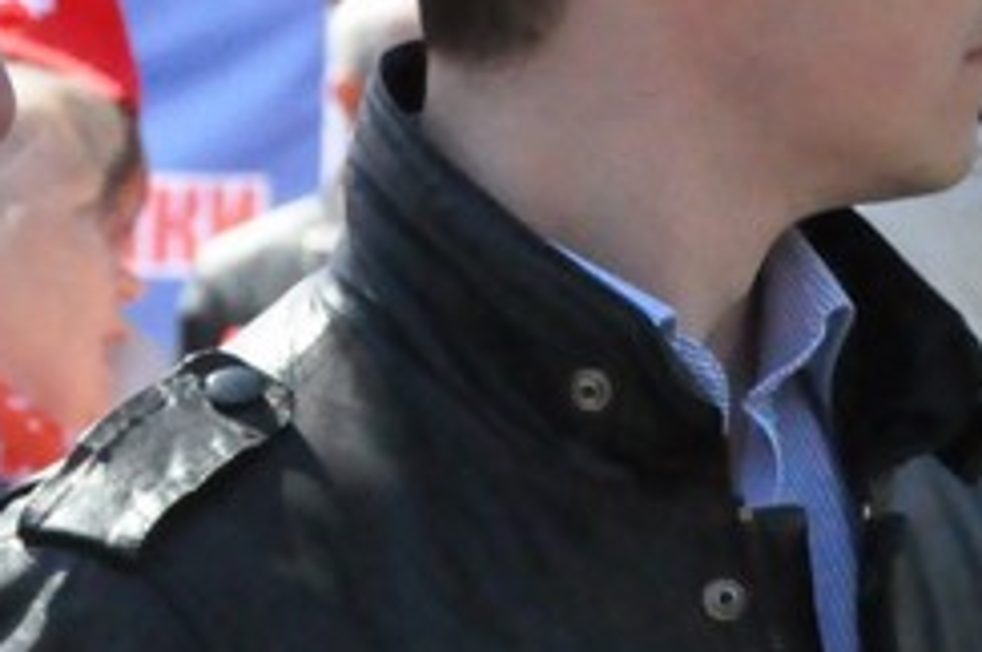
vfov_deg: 3.1
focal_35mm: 441
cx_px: 1147
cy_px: 153
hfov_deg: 4.7
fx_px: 12013
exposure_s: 1/4000
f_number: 9
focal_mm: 62
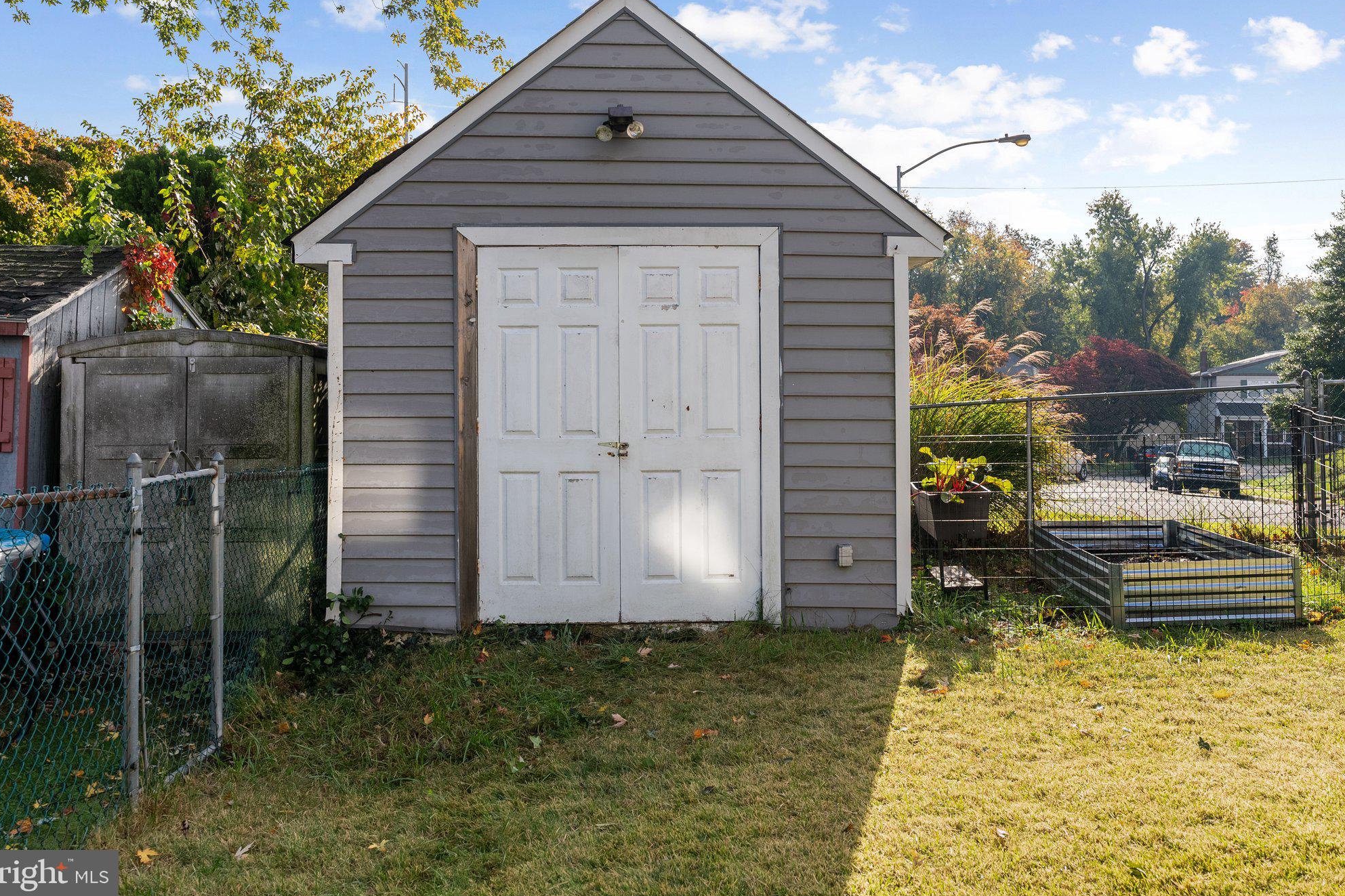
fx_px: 1195
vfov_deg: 41.1
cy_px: 436
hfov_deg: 58.7
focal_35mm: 32
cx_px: 662
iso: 250
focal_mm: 31
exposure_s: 1/320
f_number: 7.1
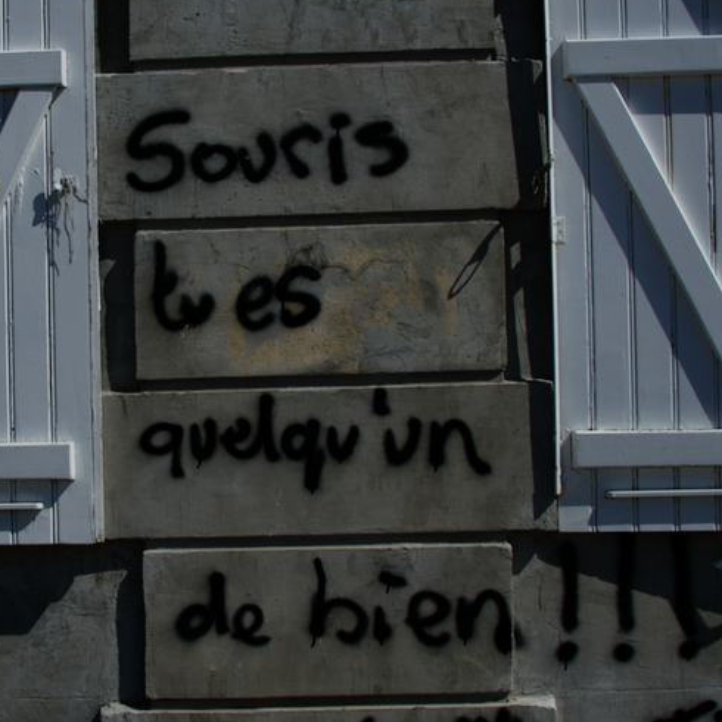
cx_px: 180
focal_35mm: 60
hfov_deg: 28.2
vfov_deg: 28.6
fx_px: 1416
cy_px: 327
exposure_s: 1/800
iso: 200
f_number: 14
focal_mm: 18
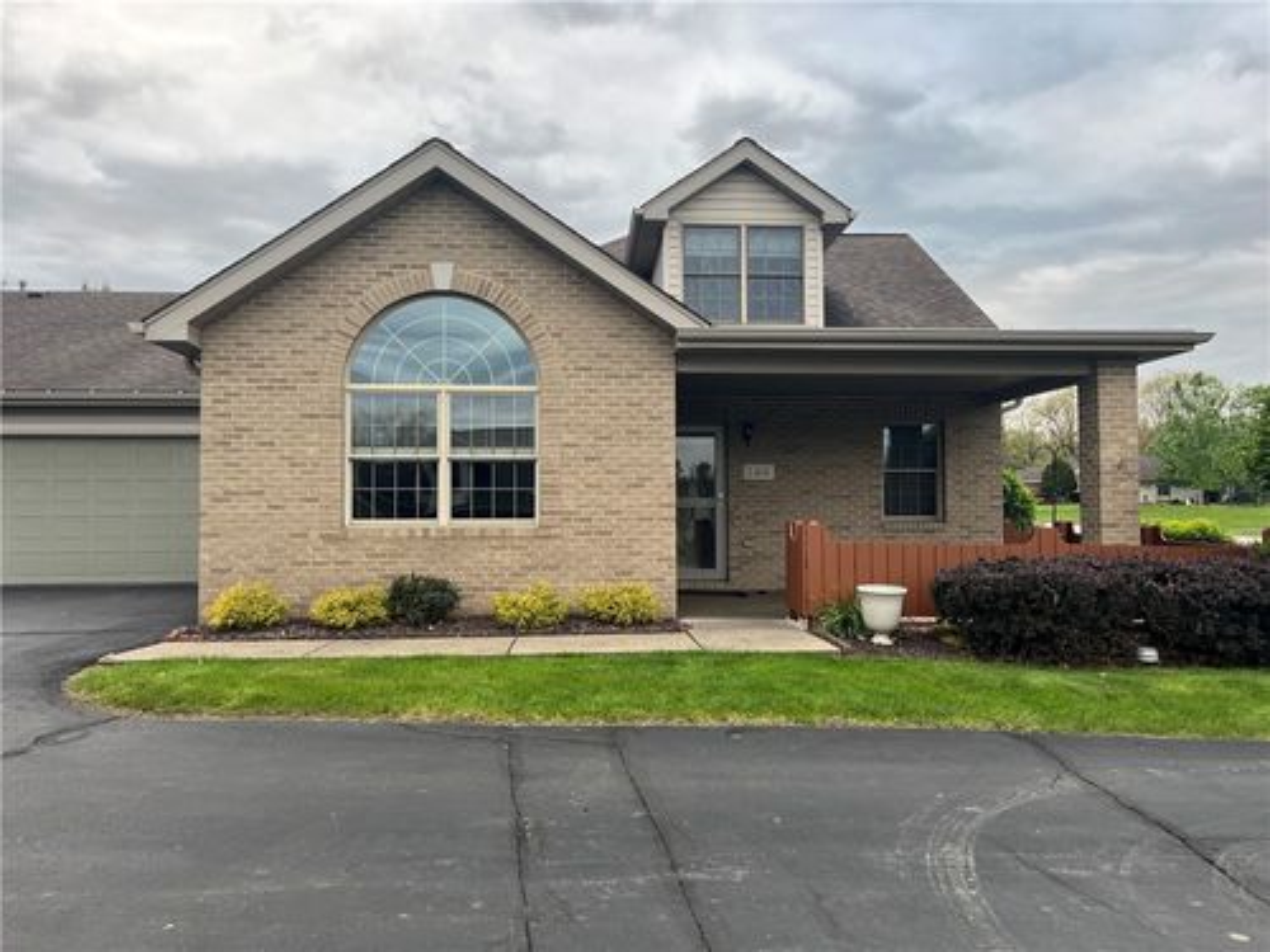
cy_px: 476
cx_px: 635
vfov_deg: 53.1
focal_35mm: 26
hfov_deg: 67.3
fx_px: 954
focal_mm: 5.1
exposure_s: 1/121
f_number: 1.6
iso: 50
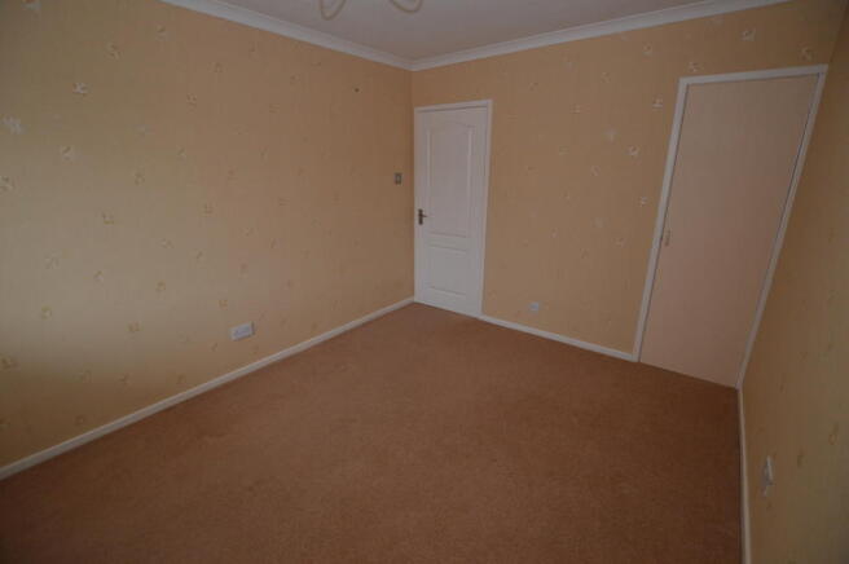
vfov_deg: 77.2
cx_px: 424
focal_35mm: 15
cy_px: 282
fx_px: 353
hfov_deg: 100.4
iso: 720
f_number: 3.5
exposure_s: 1/60
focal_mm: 10
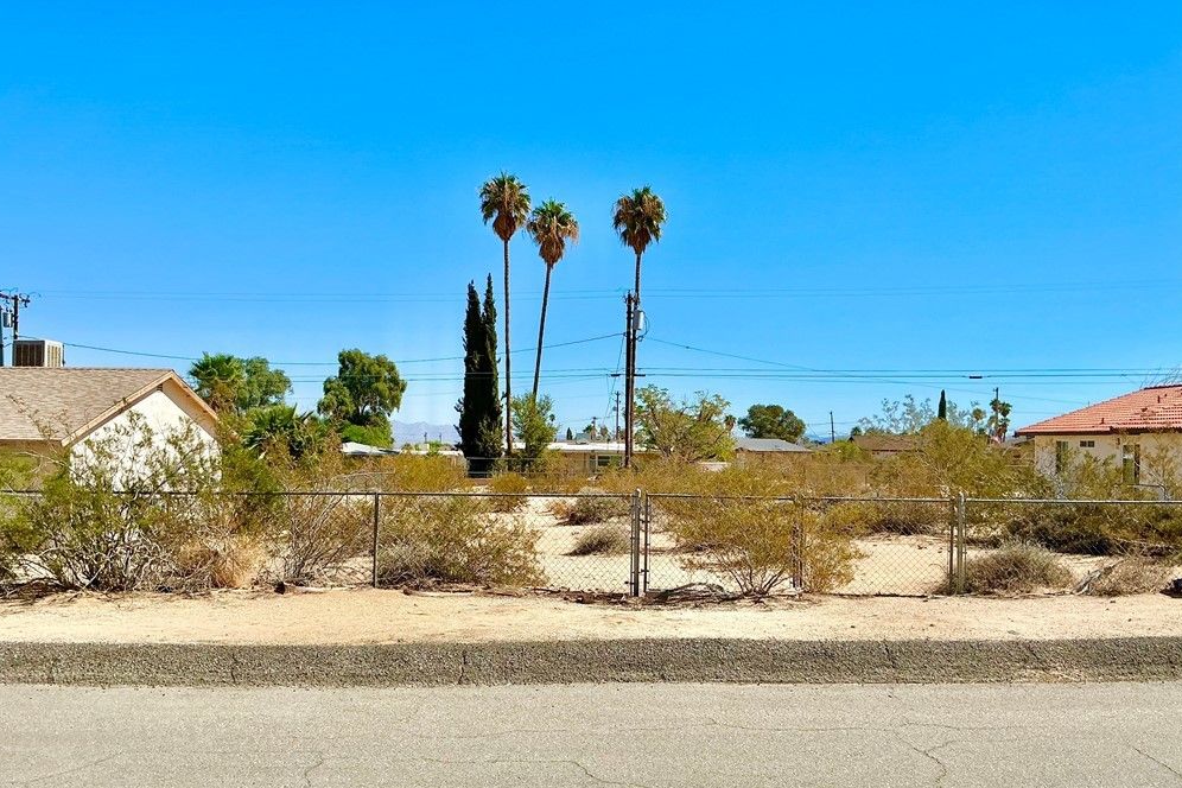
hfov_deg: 60.3
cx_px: 589
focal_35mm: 31
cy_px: 436
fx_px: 1018
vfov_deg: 42.3
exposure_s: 1/2959
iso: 25
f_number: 1.8
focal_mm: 3
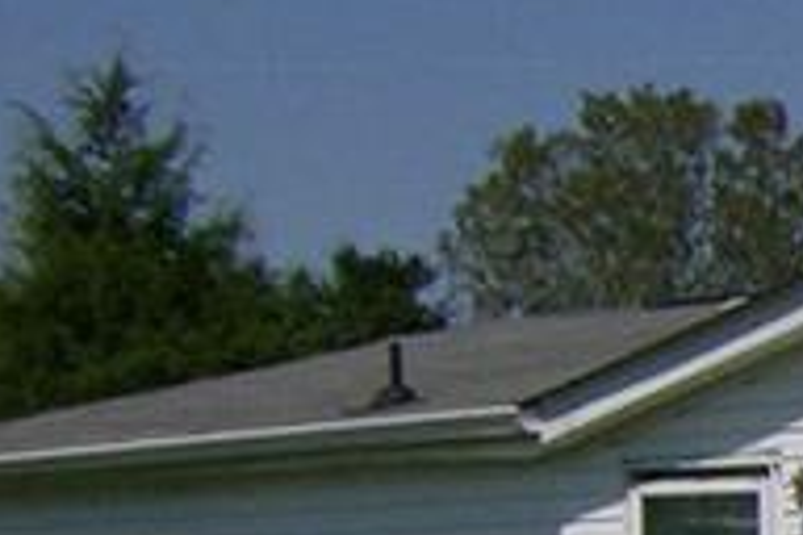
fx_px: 4416
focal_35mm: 198
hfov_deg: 9.6
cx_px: 1633
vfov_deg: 6.9
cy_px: 752
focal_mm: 6
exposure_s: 1/2000
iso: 100
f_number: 4.7
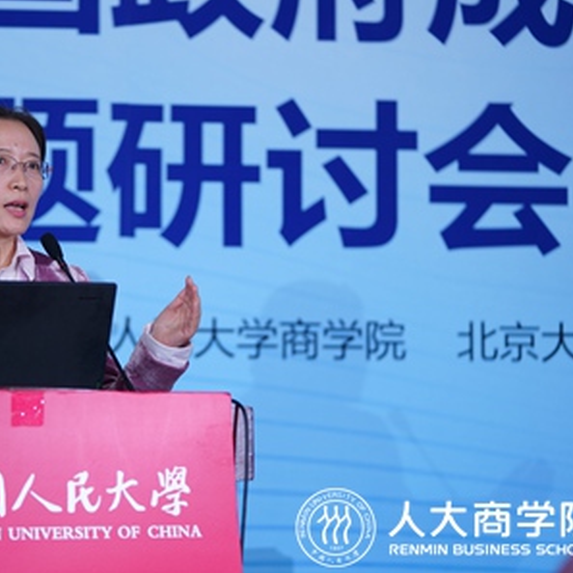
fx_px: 2772
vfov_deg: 11.8
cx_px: 172
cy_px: 286
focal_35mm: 148
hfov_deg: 11.8
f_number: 2.8
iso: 640
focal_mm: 115
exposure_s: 1/200
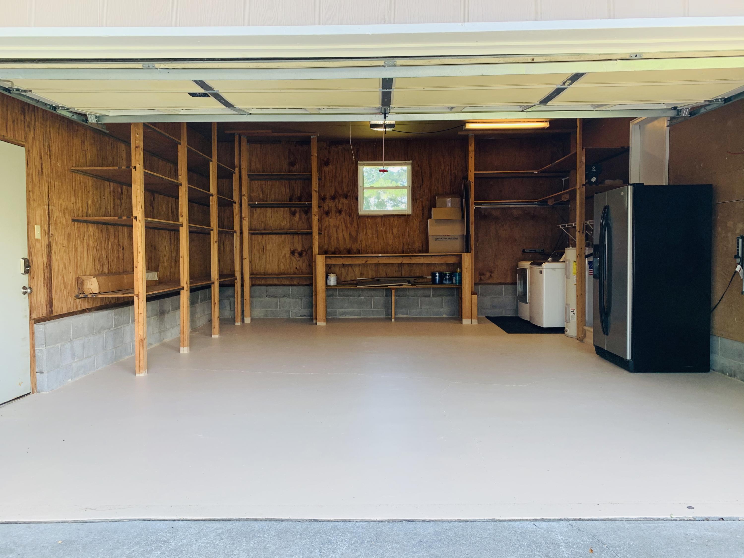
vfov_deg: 53.1
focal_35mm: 26
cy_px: 279
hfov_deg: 67.3
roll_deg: +0.8
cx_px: 372
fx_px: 559
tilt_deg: -2.0
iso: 50
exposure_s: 1/121
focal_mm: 4.25
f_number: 1.8
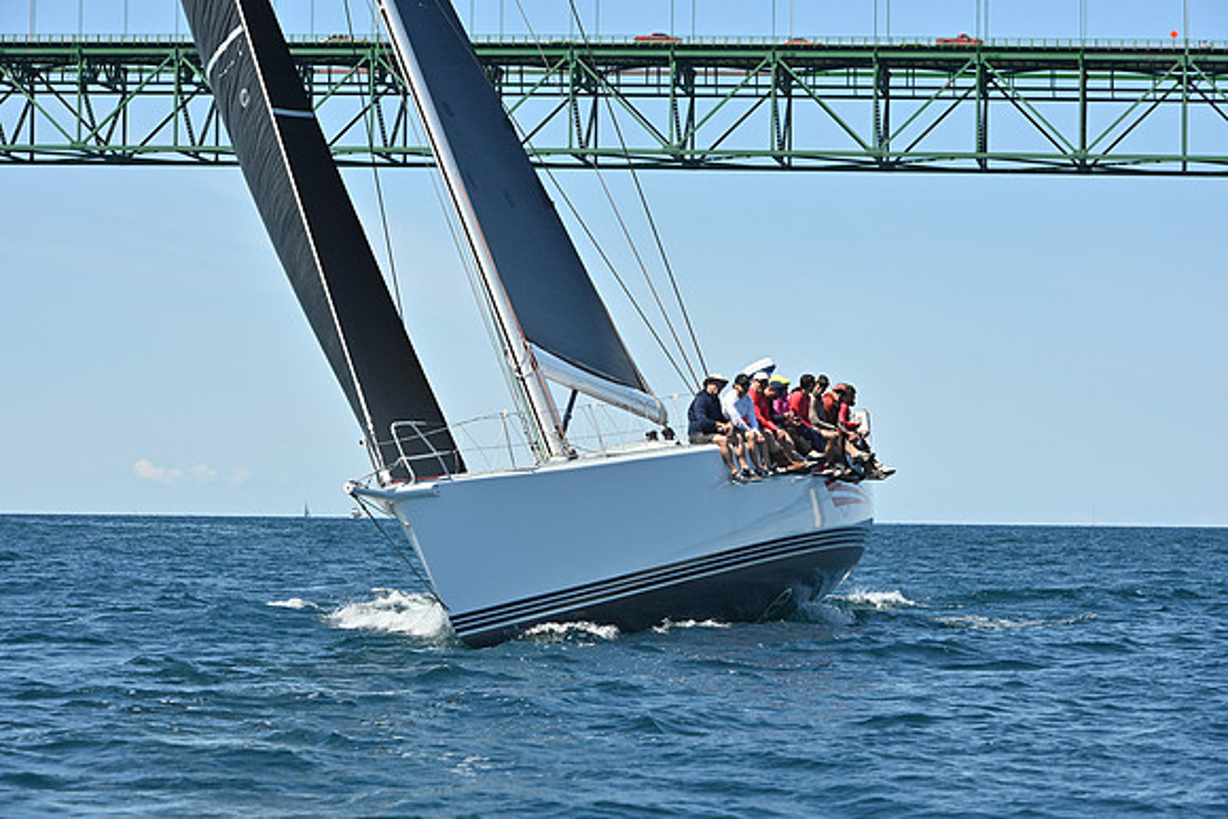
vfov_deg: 12.2
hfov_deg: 18.3
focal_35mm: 112
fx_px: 3821
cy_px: 410
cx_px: 614
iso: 320
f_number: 9
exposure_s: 1/1000
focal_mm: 112
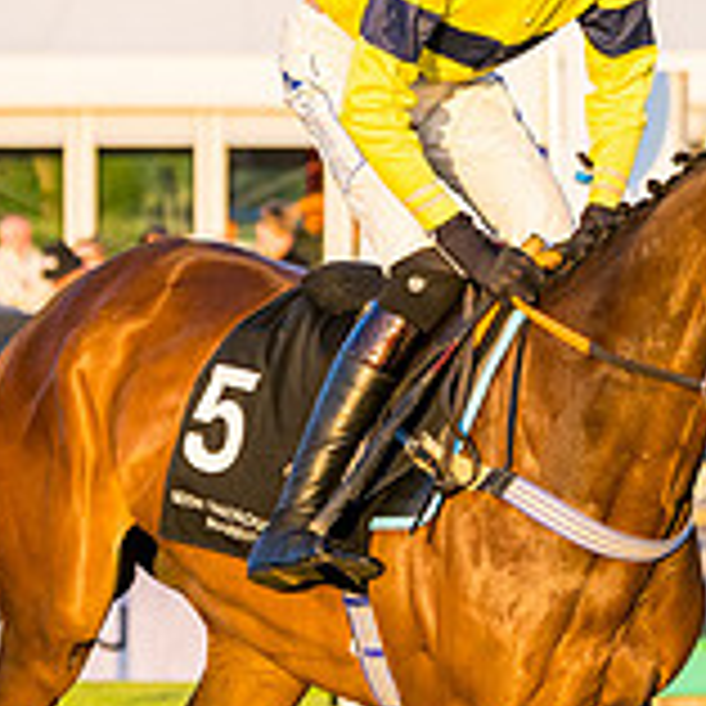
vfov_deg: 2.8
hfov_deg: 2.8
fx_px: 14629
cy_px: 647
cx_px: 842
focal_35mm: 634
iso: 400
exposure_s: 1/640
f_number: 4
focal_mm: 125
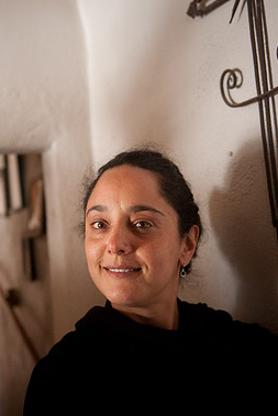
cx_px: 71
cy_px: 205
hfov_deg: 24.4
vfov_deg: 36.2
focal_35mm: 55
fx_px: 636
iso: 2000
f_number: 2.8
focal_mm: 36
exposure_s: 1/125
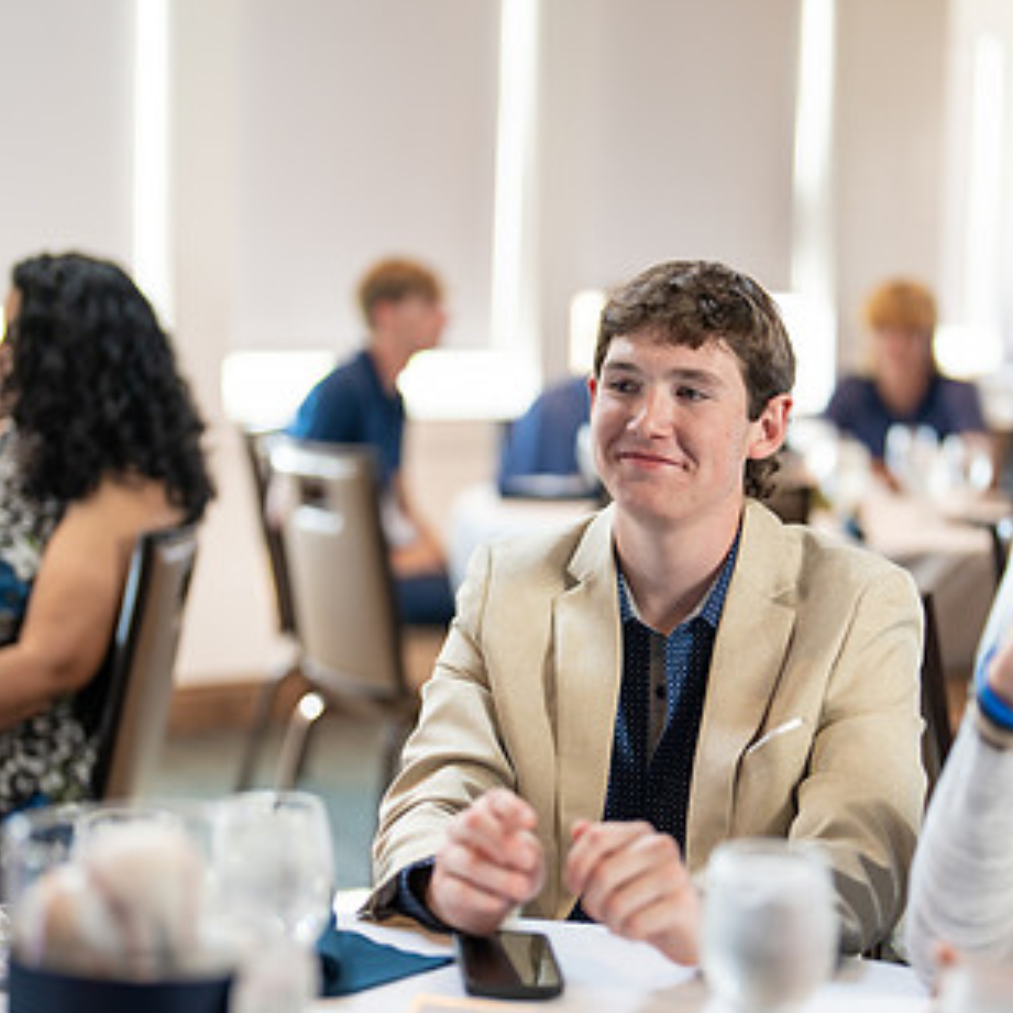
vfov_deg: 21.4
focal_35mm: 81
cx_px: 630
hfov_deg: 21.3
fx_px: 2682
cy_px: 599
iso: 250
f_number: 1.2
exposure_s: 1/320
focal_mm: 50
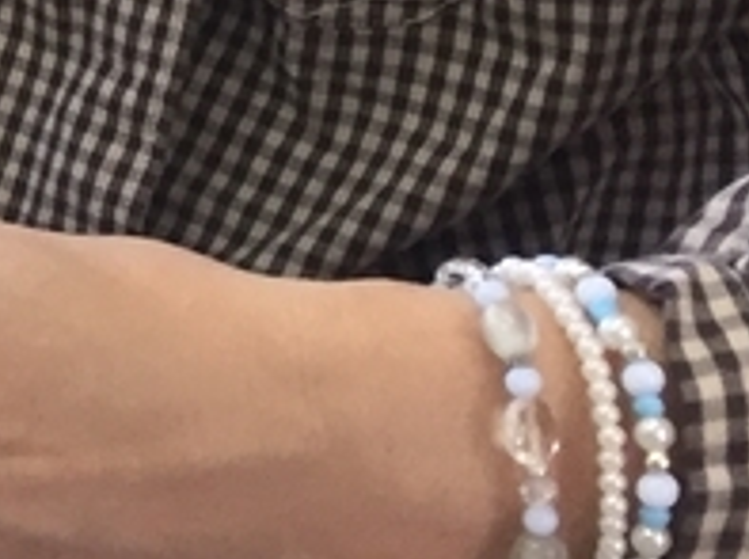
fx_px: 3261
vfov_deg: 9.8
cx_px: -806
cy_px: 110
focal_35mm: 151
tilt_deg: -35.5
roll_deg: +9.4
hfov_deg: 11.6
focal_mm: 4.15
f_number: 2.2
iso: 64
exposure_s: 1/33
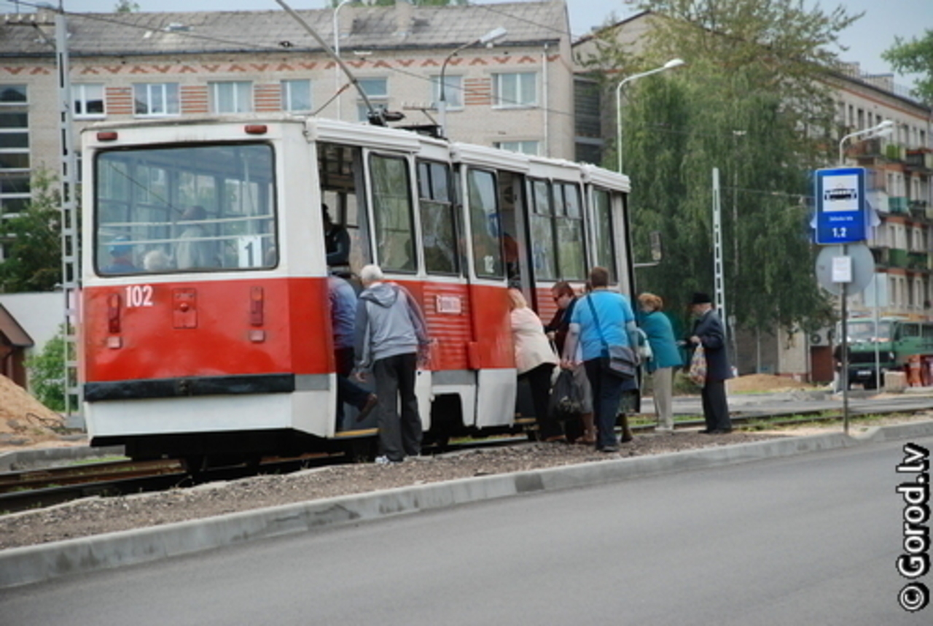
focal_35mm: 158
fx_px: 4088
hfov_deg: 13.0
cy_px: 313
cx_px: 466
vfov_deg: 8.7
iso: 640
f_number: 5.6
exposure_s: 1/750
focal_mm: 105
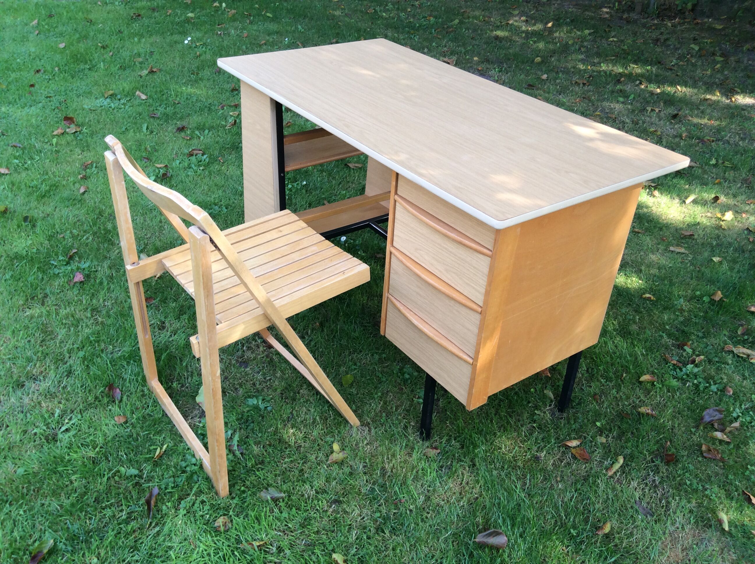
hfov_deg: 56.9
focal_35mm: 32
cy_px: 282
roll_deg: +1.4
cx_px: 378
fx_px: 697
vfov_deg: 44.1
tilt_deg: -34.7
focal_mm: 3.3
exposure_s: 1/107
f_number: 2.4
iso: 32
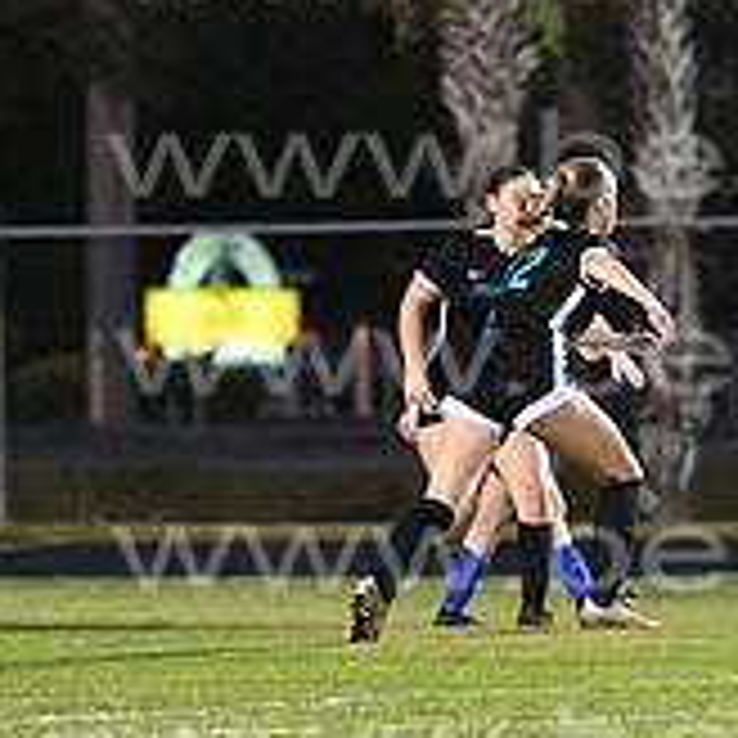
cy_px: 461
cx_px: 1143
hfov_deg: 2.4
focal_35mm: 723
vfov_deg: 2.4
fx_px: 17439
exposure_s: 1/800
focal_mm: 160
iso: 9000
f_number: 2.8
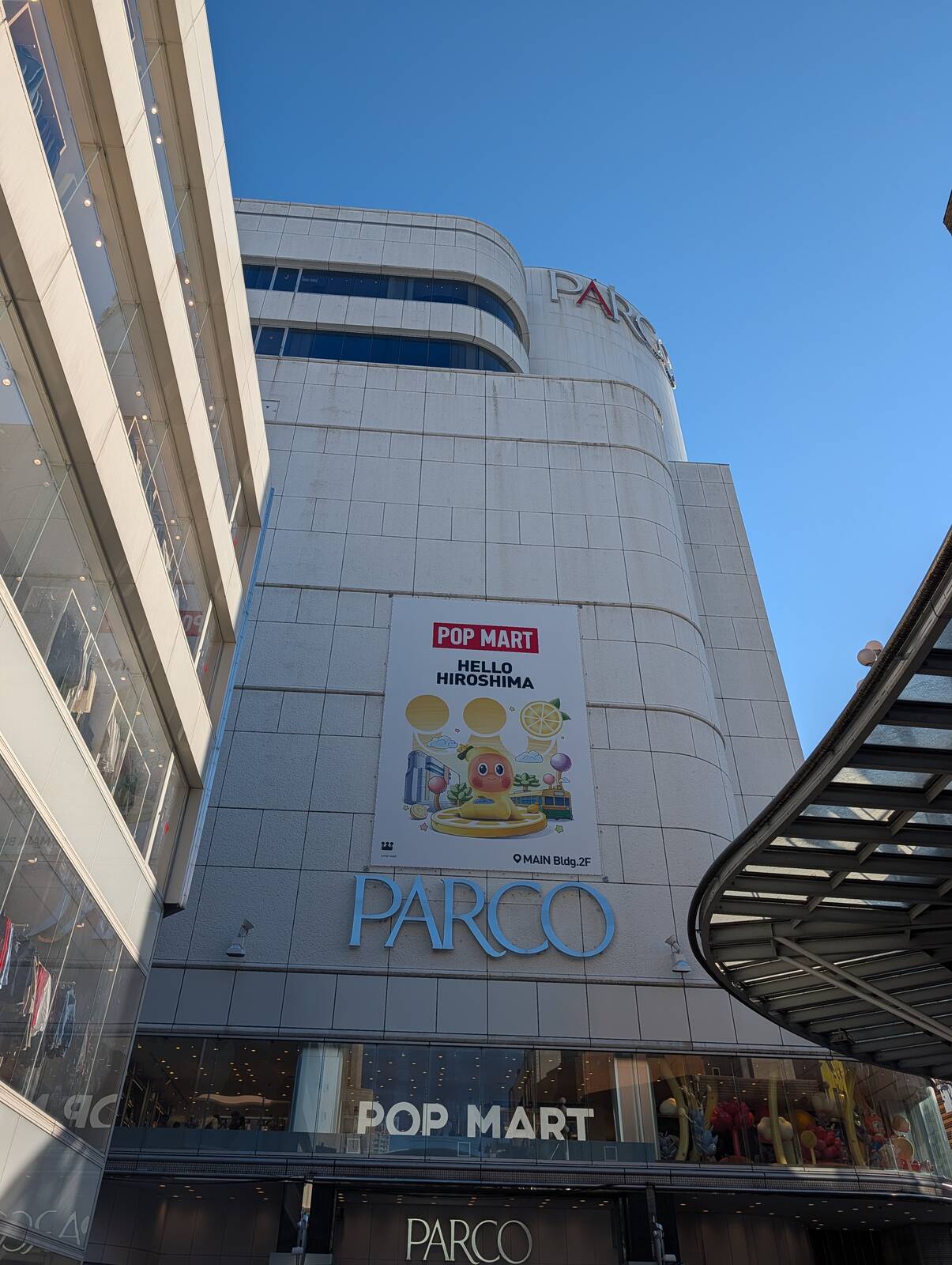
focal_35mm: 24
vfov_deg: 71.5
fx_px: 878
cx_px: 476
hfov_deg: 56.9
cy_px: 632
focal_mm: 6.9
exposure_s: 1/1754
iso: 18
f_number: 1.68
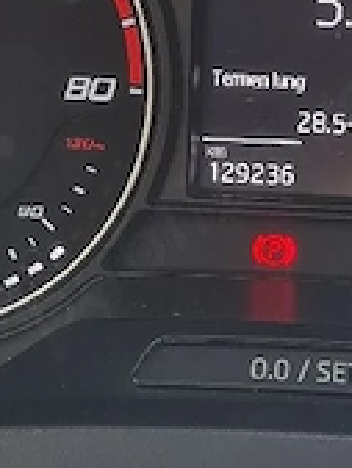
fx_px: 1666
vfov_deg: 16.0
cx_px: 313
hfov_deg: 12.0
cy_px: 274
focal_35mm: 123
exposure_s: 1/120
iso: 50
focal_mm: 5.4
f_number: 1.8
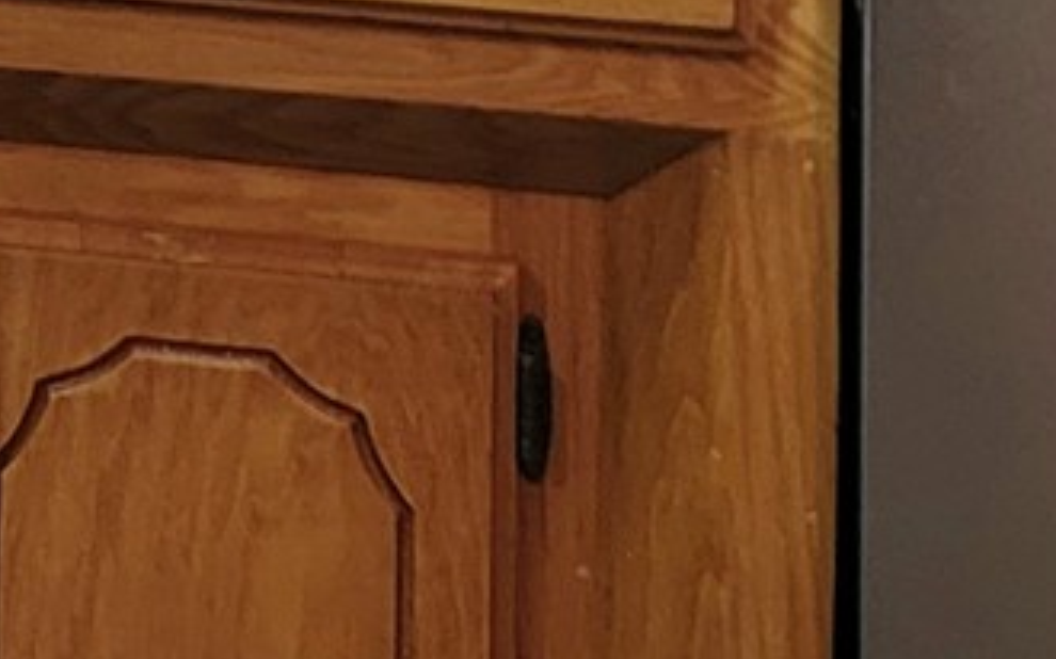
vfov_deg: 7.4
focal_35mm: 148
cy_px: -1568
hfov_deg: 13.5
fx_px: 4258
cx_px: -387
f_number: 1.8
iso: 250
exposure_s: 1/40
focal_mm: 6.7
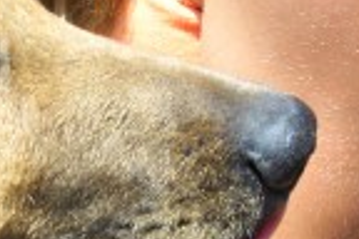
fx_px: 967
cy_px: 144
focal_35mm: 97
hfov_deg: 20.0
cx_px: -50
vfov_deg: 14.1
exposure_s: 1/180
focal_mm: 7.5
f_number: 9.5
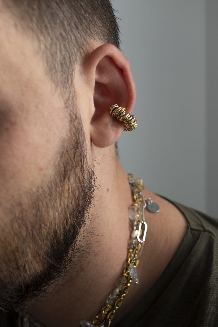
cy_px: 164
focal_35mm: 41
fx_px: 372
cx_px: 109
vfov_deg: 47.4
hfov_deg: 32.6
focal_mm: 27
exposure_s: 1/170
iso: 200
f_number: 4.5
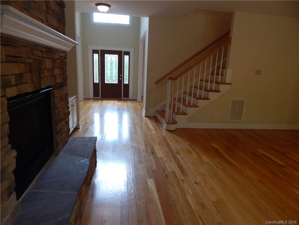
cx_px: 150
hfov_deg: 76.4
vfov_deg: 61.1
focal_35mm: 22
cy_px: 112
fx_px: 190
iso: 125
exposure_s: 1/50
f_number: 3
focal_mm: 4
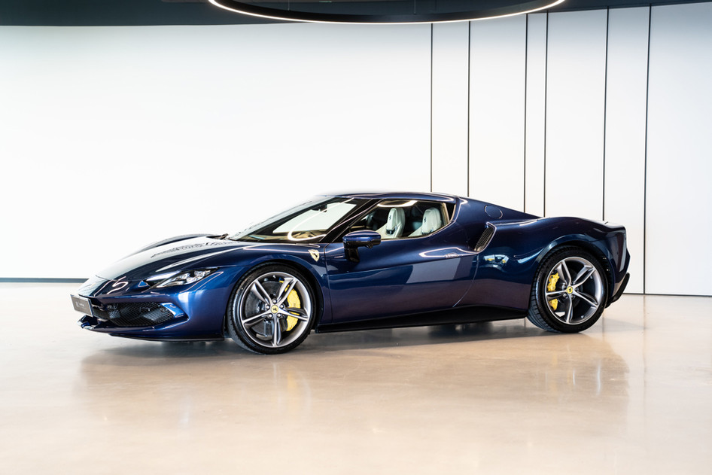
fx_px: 1286
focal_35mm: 65
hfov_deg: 31.0
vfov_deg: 20.9
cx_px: 356
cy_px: 238
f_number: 2.8
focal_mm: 65
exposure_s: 1/100
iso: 1000
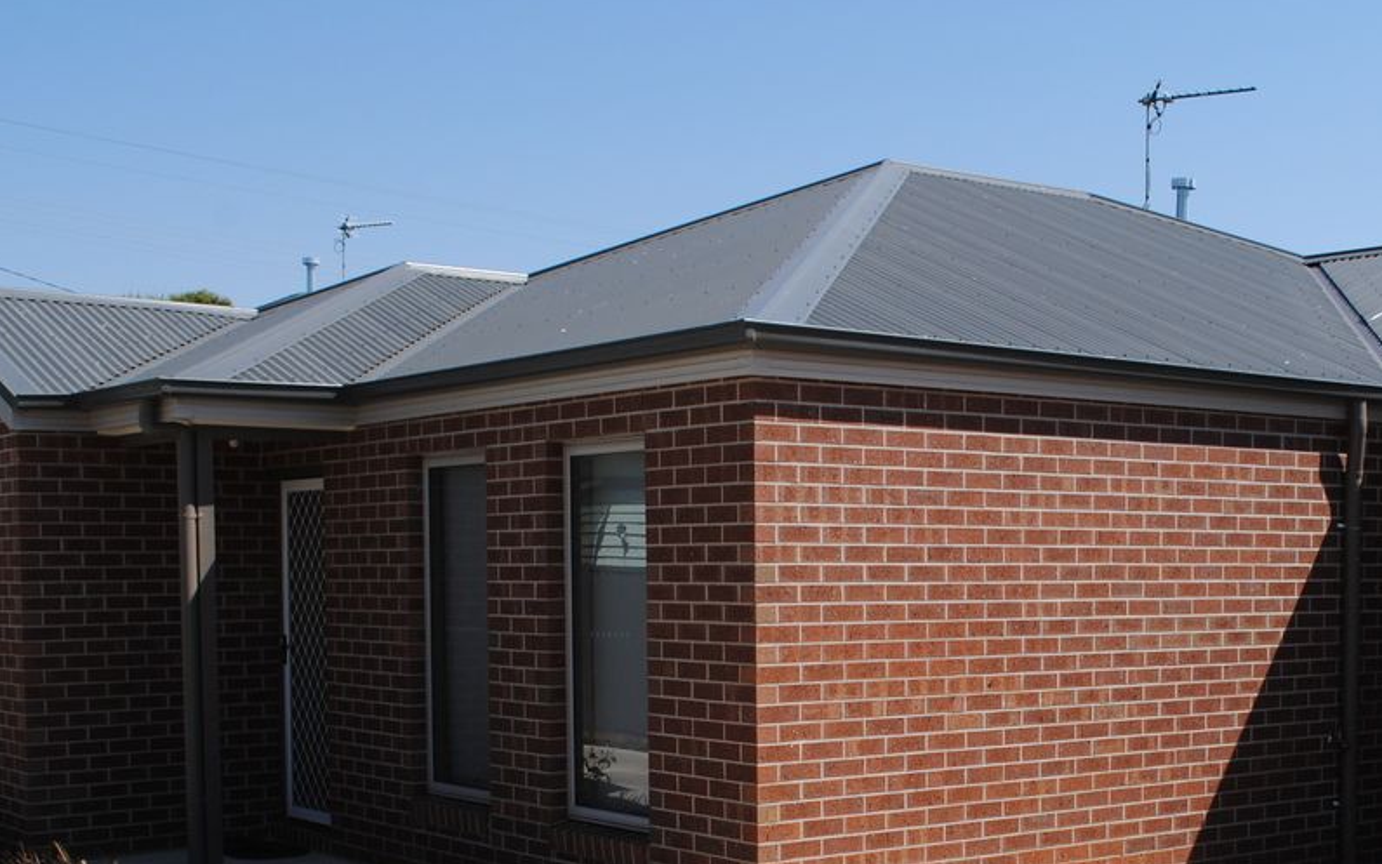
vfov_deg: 24.4
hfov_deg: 38.5
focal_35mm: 52
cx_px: 900
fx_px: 1959
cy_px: 721
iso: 100
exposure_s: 1/250
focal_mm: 18
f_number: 8
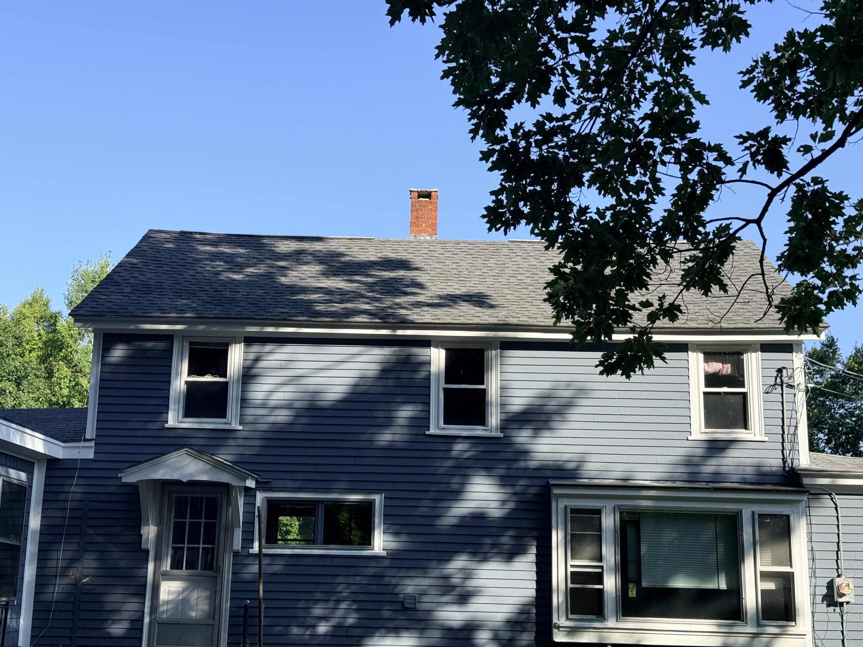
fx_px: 1197
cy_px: 324
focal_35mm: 48
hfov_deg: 39.7
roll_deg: -0.9
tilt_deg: +13.3
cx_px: 432
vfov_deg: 30.3
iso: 64
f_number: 1.78
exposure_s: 1/2342
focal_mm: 6.76
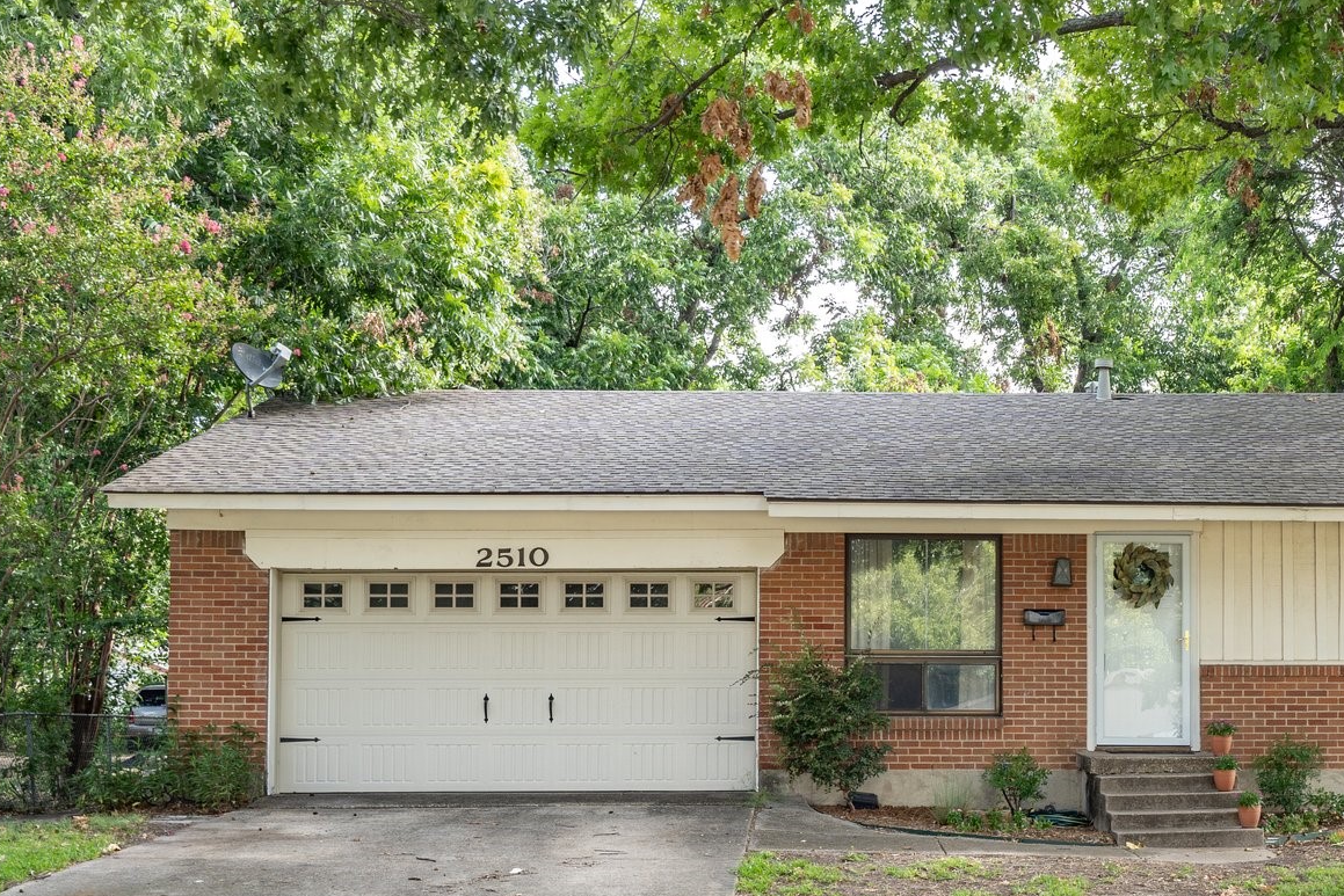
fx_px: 1979
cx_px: 929
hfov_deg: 37.0
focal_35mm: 53
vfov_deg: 25.3
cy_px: 638
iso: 100
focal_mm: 30
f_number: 7.1
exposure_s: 1/13
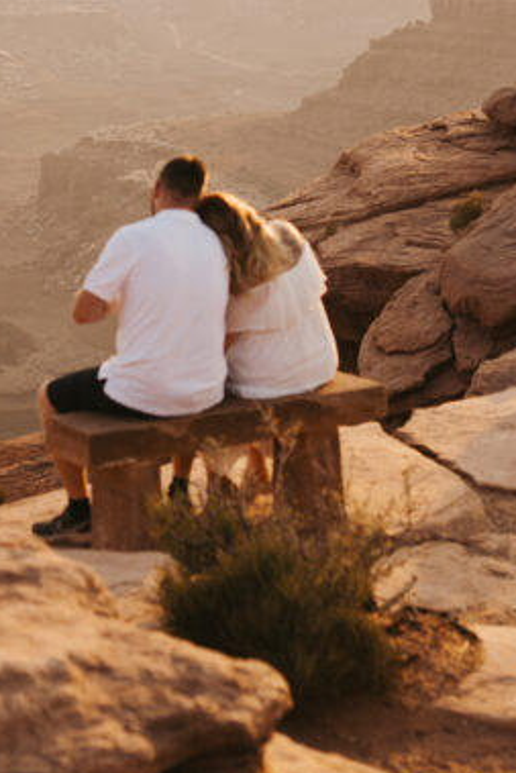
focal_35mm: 135
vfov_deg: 14.9
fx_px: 2900
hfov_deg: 10.1
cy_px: 0
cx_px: 103
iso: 200
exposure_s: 1/1600
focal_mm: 50
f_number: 2.8
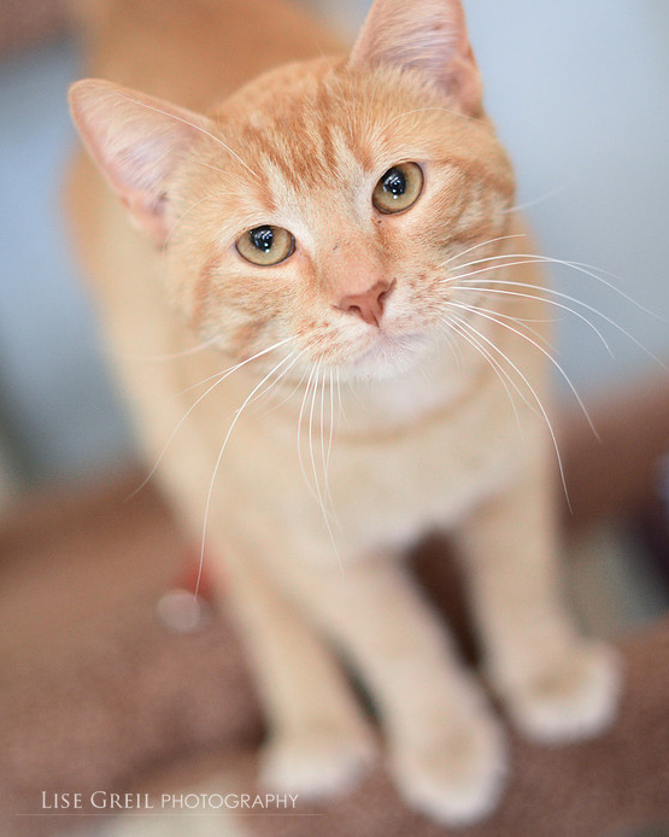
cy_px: 338
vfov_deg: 22.2
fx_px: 2129
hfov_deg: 17.9
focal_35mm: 86
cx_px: 338
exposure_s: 1/400
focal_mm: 50
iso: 800
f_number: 1.4
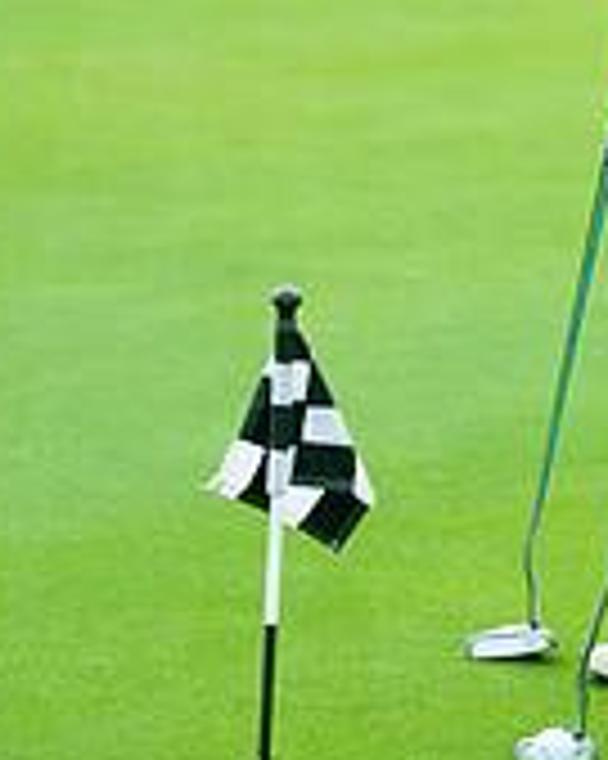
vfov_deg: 4.8
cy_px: 144
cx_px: 610
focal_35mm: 399
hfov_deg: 3.9
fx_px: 8983
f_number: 5.6
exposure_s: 1/500
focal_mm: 160
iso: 250
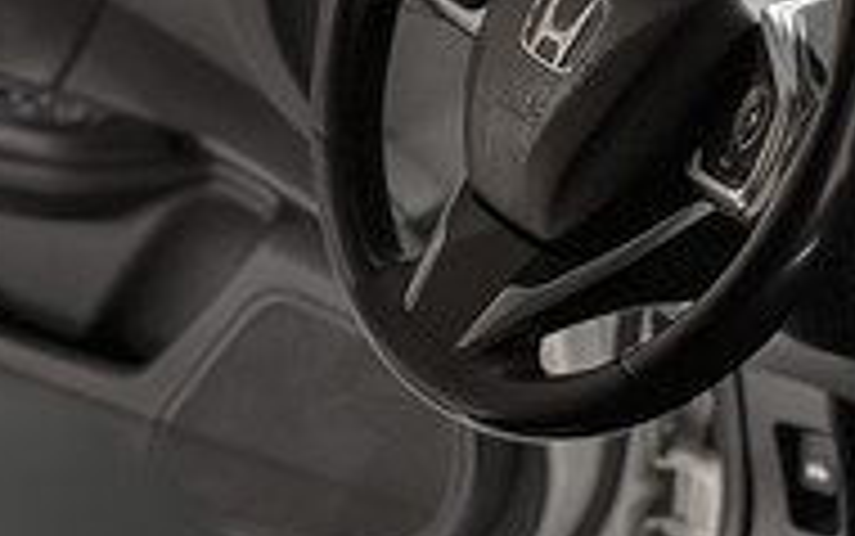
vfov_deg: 9.8
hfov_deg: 15.4
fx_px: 3124
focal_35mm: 134
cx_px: 734
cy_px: 178
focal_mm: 6.86
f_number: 1.8
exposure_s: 1/30
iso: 800
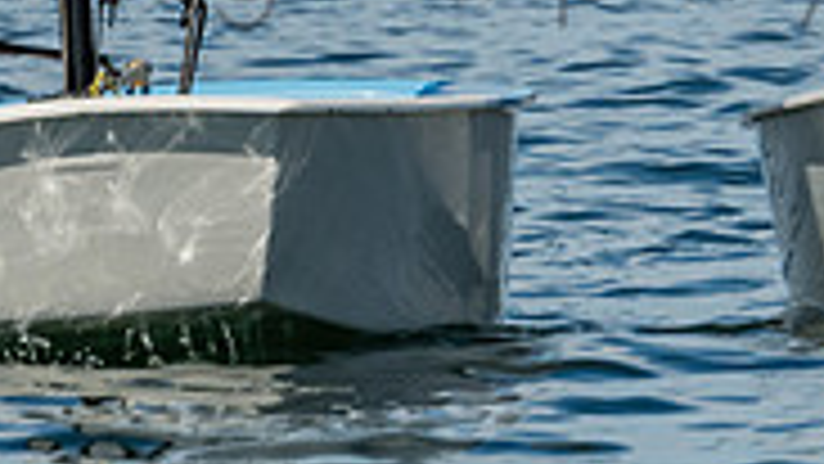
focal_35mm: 1128
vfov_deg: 1.1
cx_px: 738
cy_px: -393
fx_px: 24649
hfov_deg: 1.9
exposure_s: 1/400
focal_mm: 200
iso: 250
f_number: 10
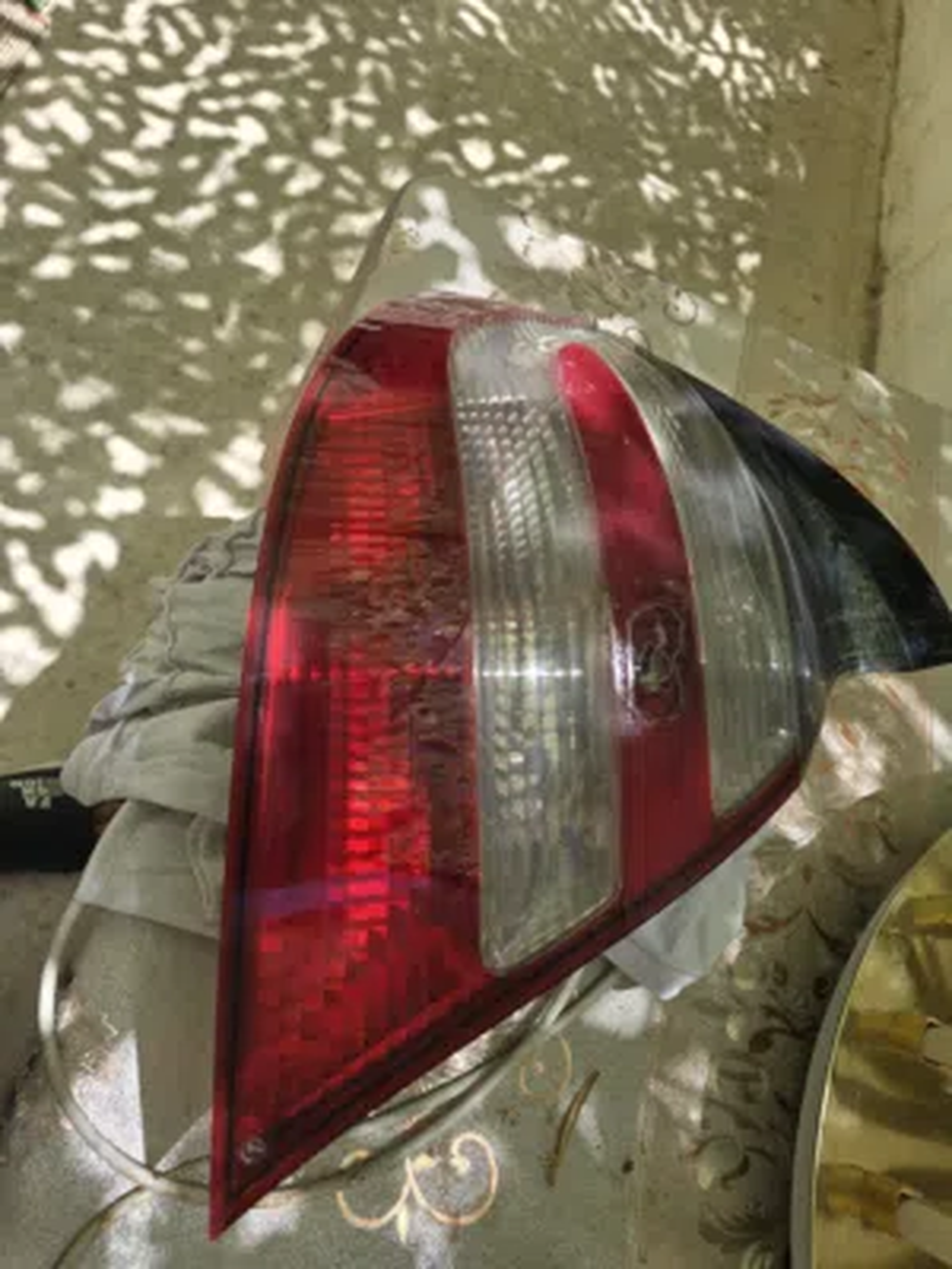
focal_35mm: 23
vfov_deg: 73.9
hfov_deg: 58.9
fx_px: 843
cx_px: 476
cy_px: 634
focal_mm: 6.3
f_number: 1.7
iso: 12
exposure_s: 1/327
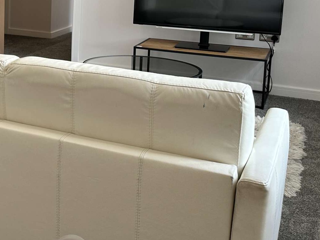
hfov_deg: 28.8
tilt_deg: -8.9
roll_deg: +0.2
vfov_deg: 23.7
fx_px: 555
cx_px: -42
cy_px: 23
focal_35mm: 60
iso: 80
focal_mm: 6.86
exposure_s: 1/100
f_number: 1.78
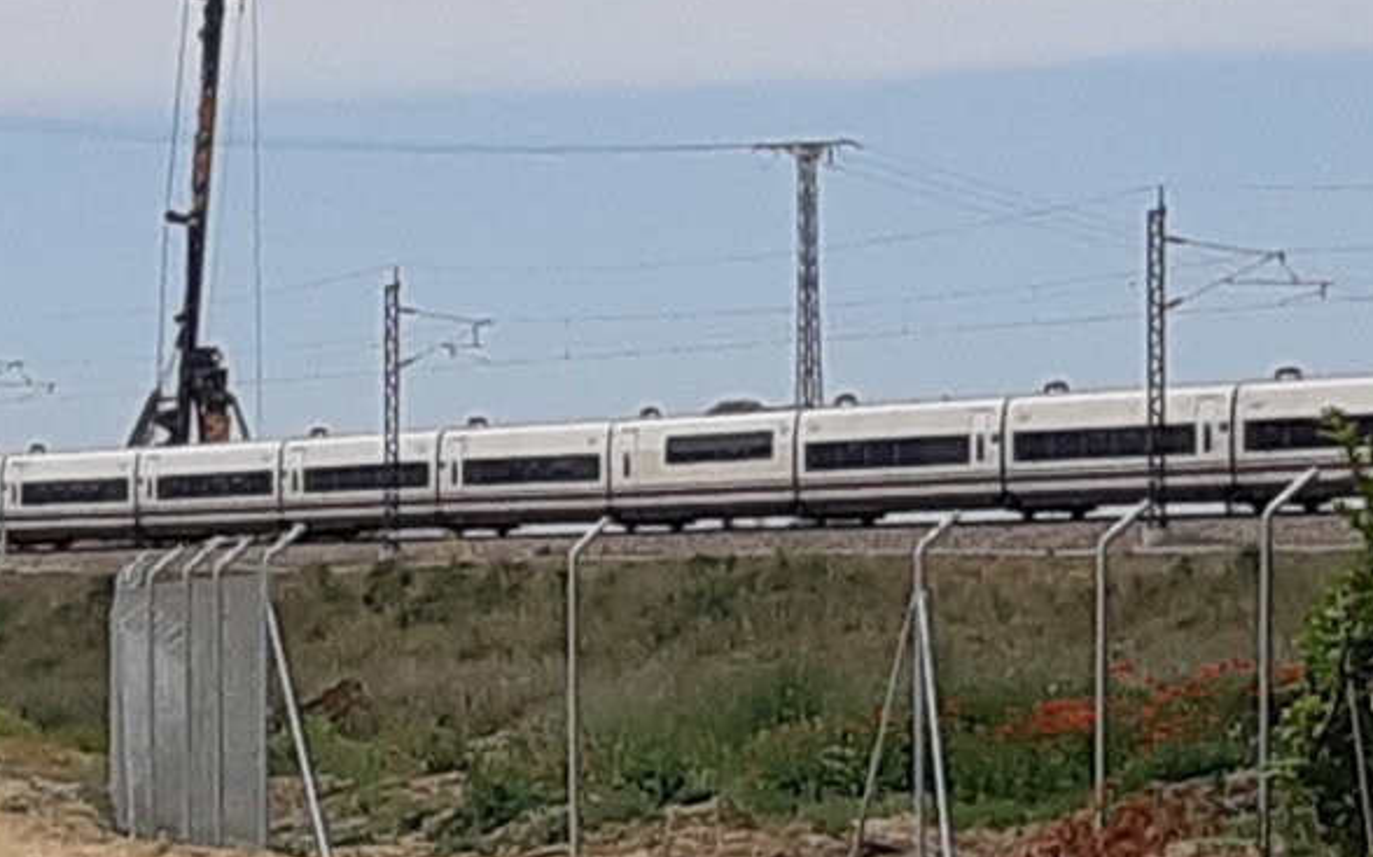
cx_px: -89
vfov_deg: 21.5
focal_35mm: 60
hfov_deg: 30.8
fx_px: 2244
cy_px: 621
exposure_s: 1/3322
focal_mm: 3.93
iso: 40
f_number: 1.7
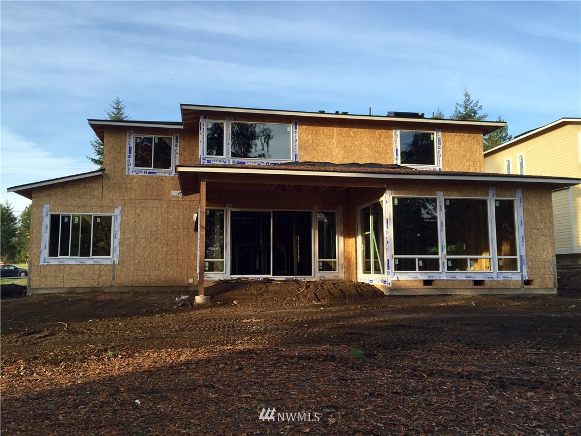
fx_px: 487
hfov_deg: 61.7
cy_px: 218
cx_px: 290
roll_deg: -0.3
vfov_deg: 48.2
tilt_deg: +6.4
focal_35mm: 29
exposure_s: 1/628
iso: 32
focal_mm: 4.15
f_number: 2.2
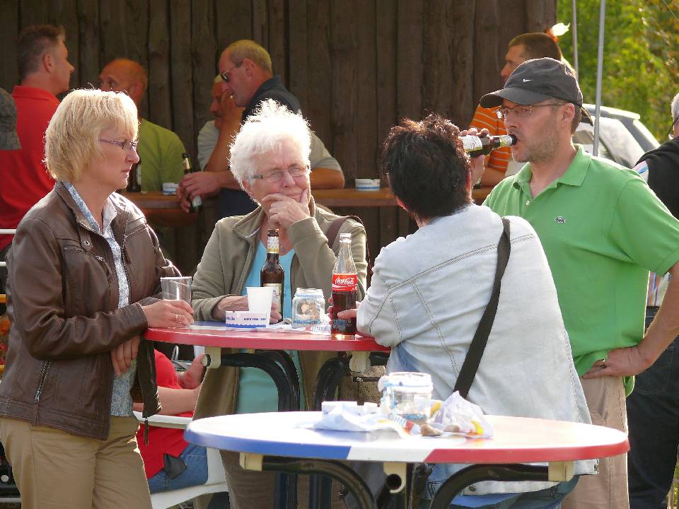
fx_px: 4355
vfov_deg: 6.7
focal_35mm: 222
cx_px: 340
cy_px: 254
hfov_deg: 8.9
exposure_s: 1/200
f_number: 4
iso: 100
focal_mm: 47
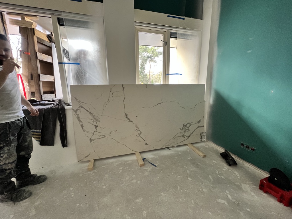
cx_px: 146
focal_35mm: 13
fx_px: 110
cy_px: 110
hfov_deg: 106.2
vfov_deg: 89.9
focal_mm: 1.57
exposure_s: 1/50
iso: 200
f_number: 1.8
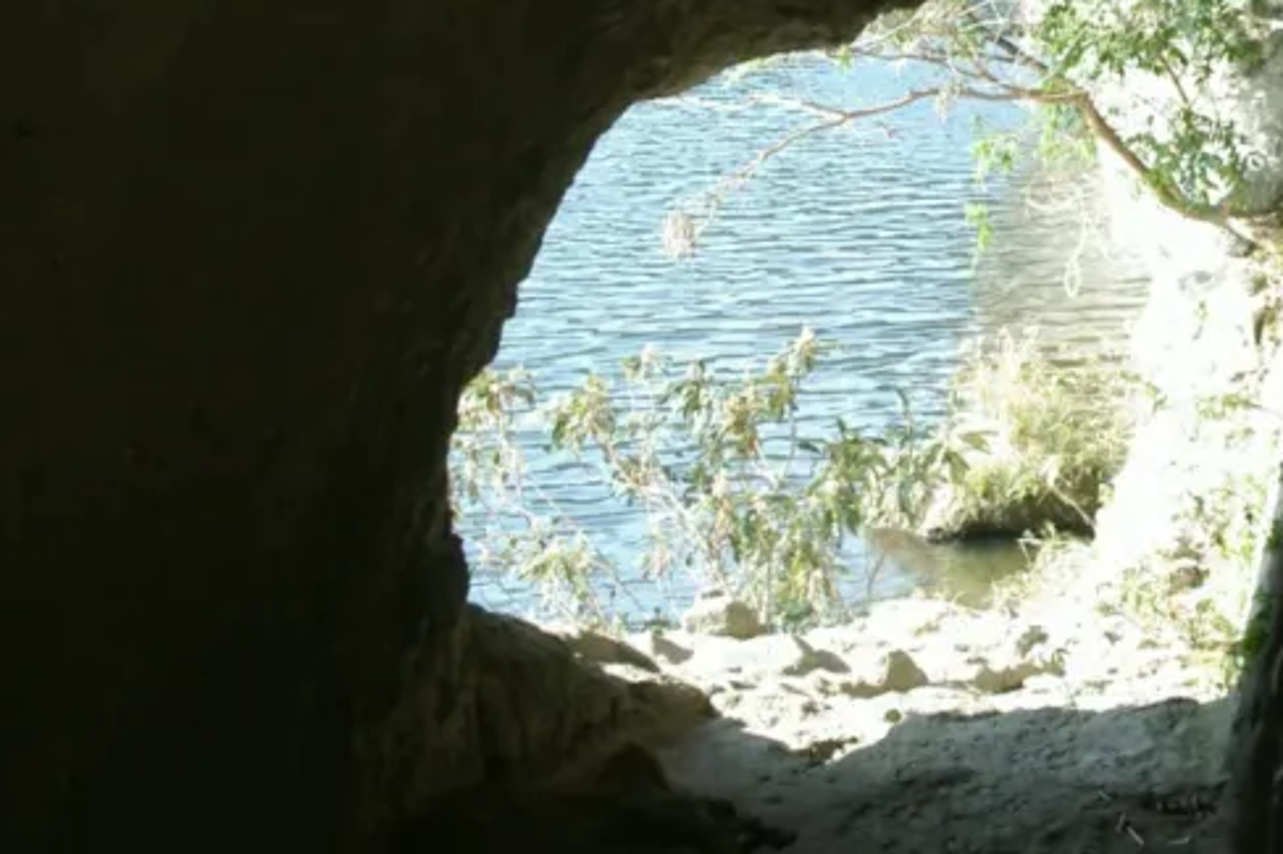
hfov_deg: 21.3
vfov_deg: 14.5
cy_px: -8
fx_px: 3313
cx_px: 1209
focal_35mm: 93
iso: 200
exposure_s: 1/90
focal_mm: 28
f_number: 5.6
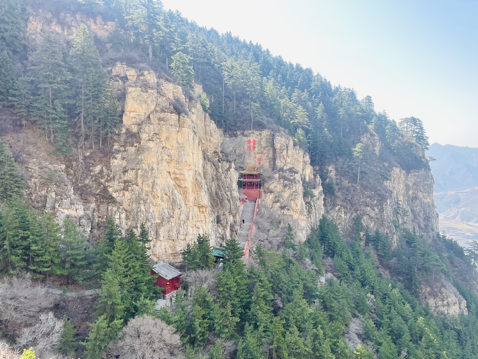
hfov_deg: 67.3
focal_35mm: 26
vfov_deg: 53.1
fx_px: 359
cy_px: 180
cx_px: 239
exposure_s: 1/529
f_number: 1.6
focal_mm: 5.1
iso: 50
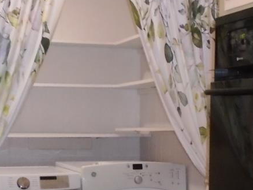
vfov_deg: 16.0
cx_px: 223
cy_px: 225
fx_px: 651
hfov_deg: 21.6
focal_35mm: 89
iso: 400
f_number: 3.2
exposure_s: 1/30
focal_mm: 4.6
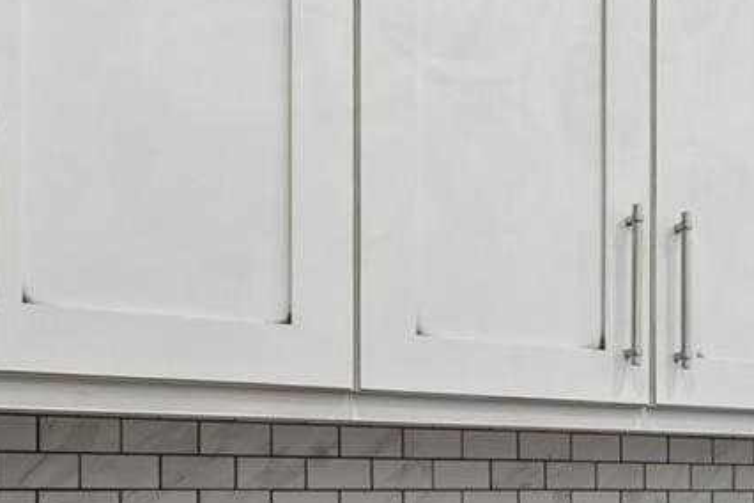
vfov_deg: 22.9
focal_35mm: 57
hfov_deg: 32.0
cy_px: 492
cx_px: 775
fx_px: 1194
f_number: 11
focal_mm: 15
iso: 100
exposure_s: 1.3
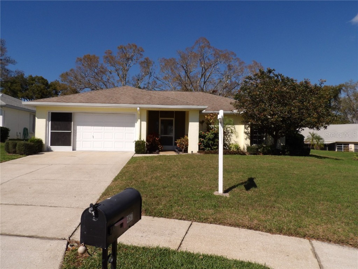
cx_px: 179
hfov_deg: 71.6
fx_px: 248
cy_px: 134
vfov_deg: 56.8
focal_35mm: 24
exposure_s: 1/442
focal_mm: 4.3
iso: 100
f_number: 7.4
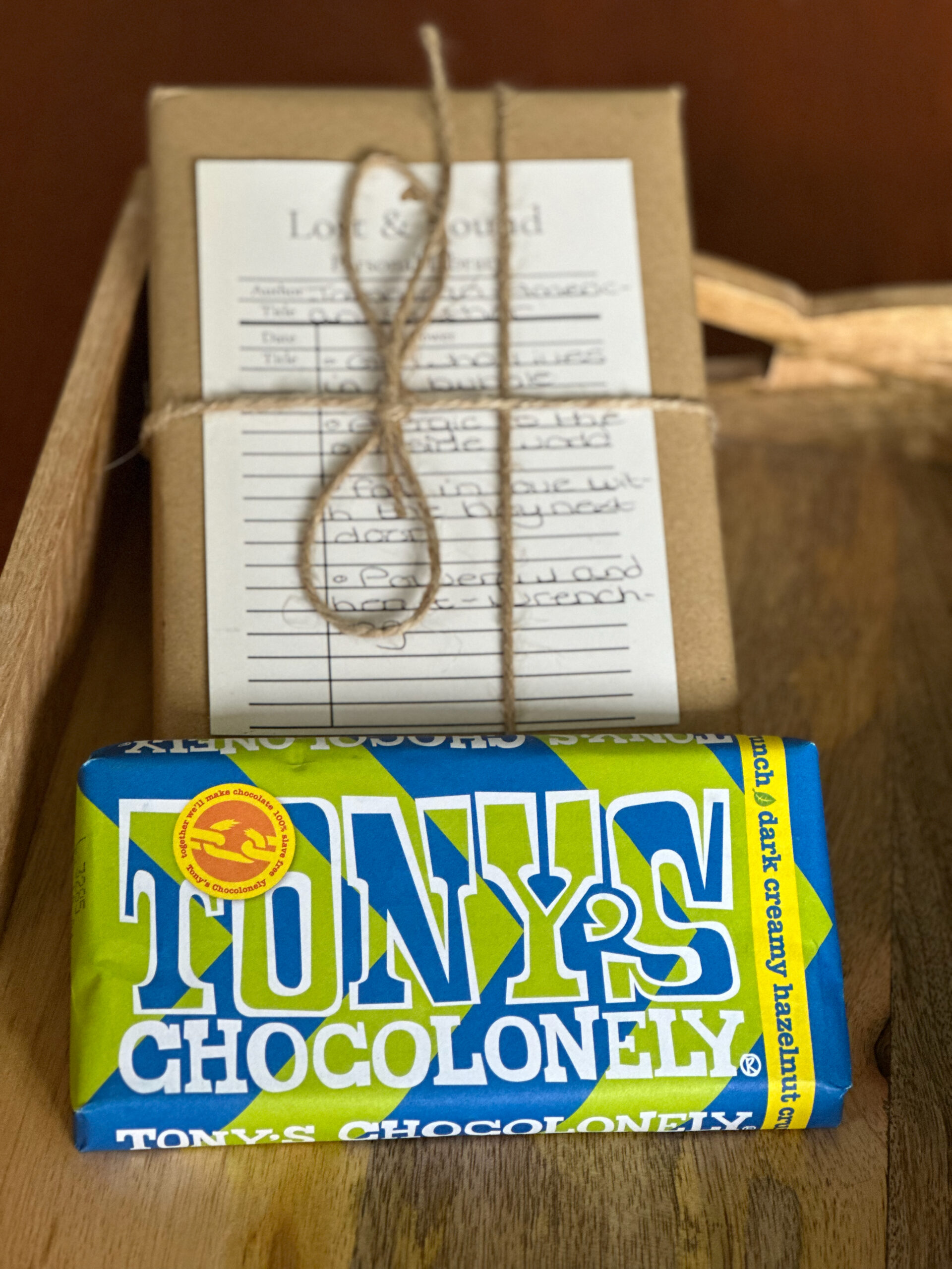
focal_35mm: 77
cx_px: 476
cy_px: 634
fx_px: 2824
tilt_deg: -47.0
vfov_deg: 25.3
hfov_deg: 19.1
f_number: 2.8
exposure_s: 1/40
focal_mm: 9
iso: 250
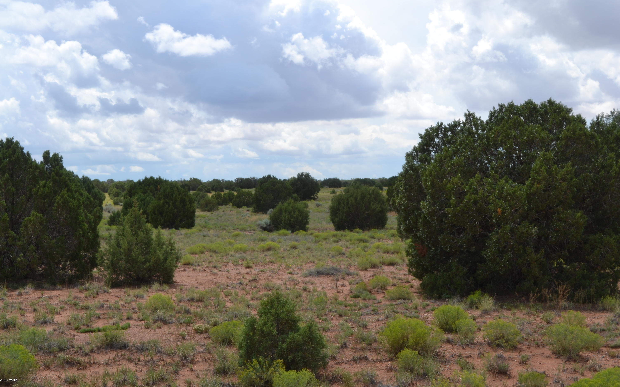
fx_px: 828
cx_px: 310
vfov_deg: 26.3
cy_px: 187
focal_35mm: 49
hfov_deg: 41.1
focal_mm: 32
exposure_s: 1/250
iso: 100
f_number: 8
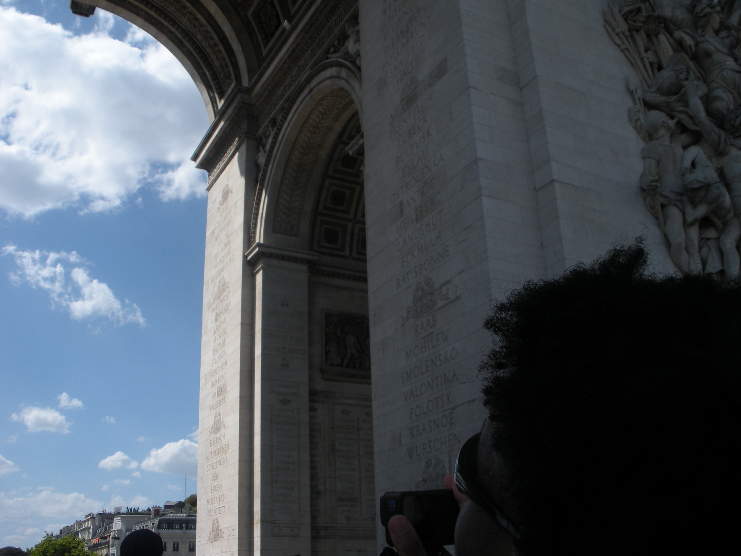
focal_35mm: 36
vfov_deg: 39.7
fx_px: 771
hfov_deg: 51.4
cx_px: 370
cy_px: 278
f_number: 5.6
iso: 64
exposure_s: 1/439
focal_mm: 6.3
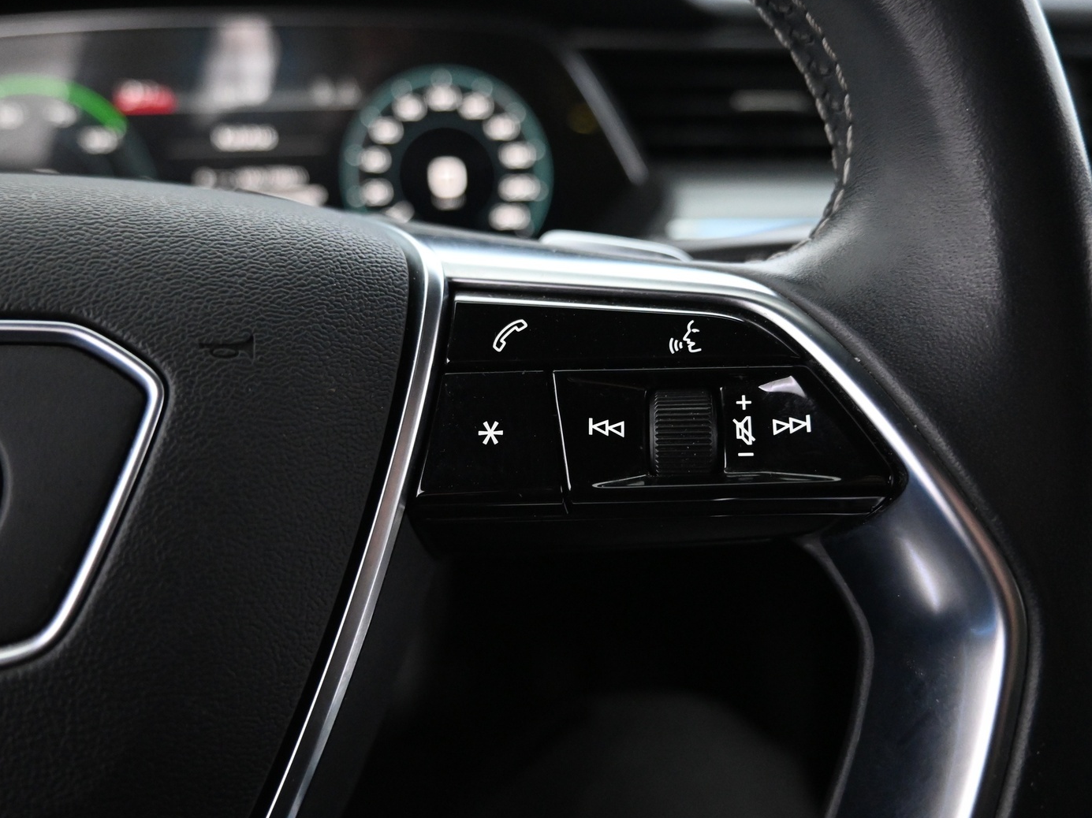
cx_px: 550
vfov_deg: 51.3
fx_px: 852
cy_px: 401
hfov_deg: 65.3
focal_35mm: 27
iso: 4000
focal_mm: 16
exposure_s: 1/25
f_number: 3.5
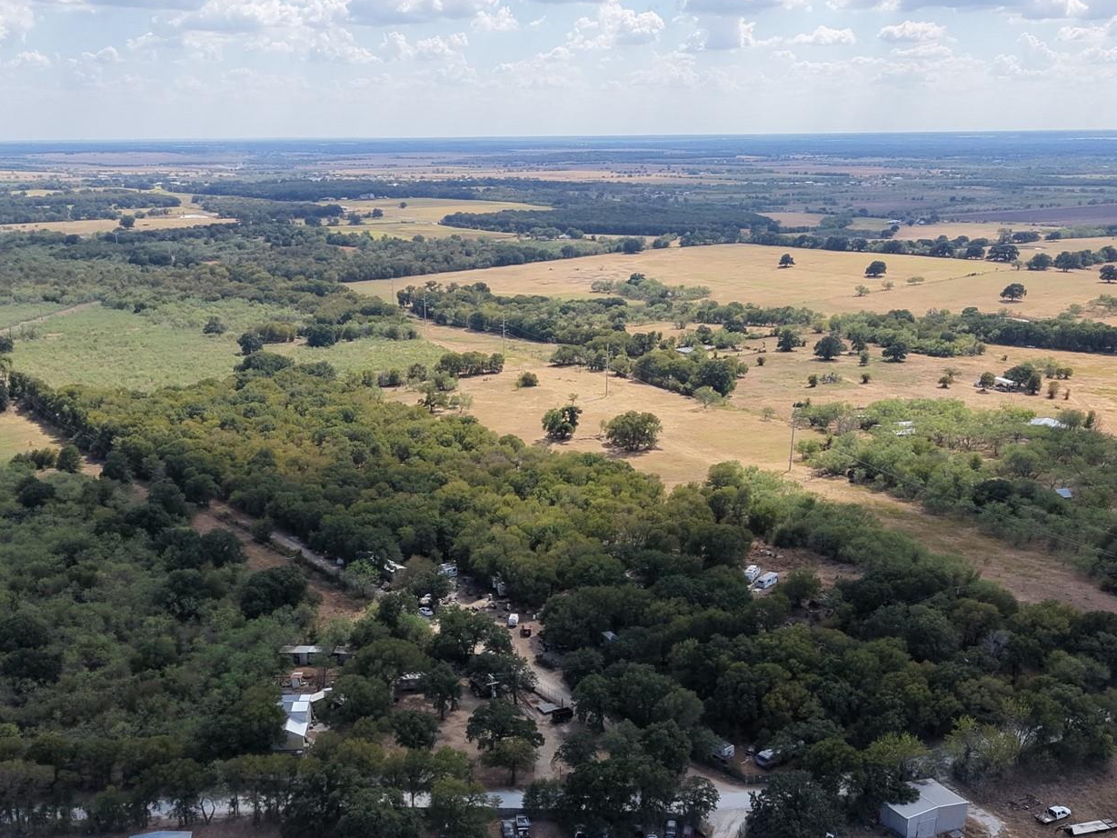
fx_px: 1291
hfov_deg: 46.8
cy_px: 628
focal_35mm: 40
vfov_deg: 35.2
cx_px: 519
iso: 400
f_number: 1.8
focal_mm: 8.67
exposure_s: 1/5000
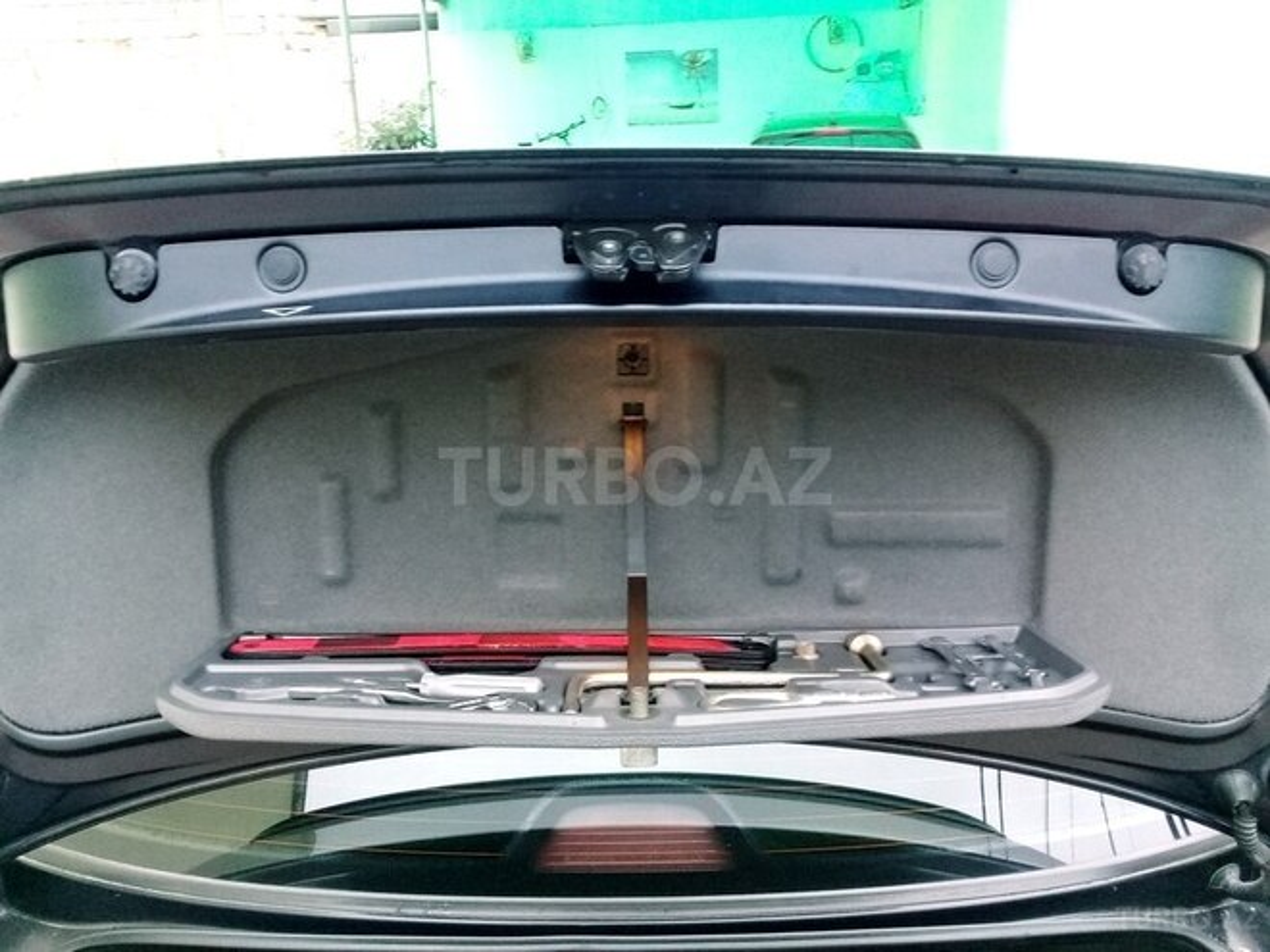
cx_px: 635
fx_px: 1137
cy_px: 476
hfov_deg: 58.4
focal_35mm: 31
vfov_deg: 45.4
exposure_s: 1/33
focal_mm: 3.3
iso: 160
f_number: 2.2
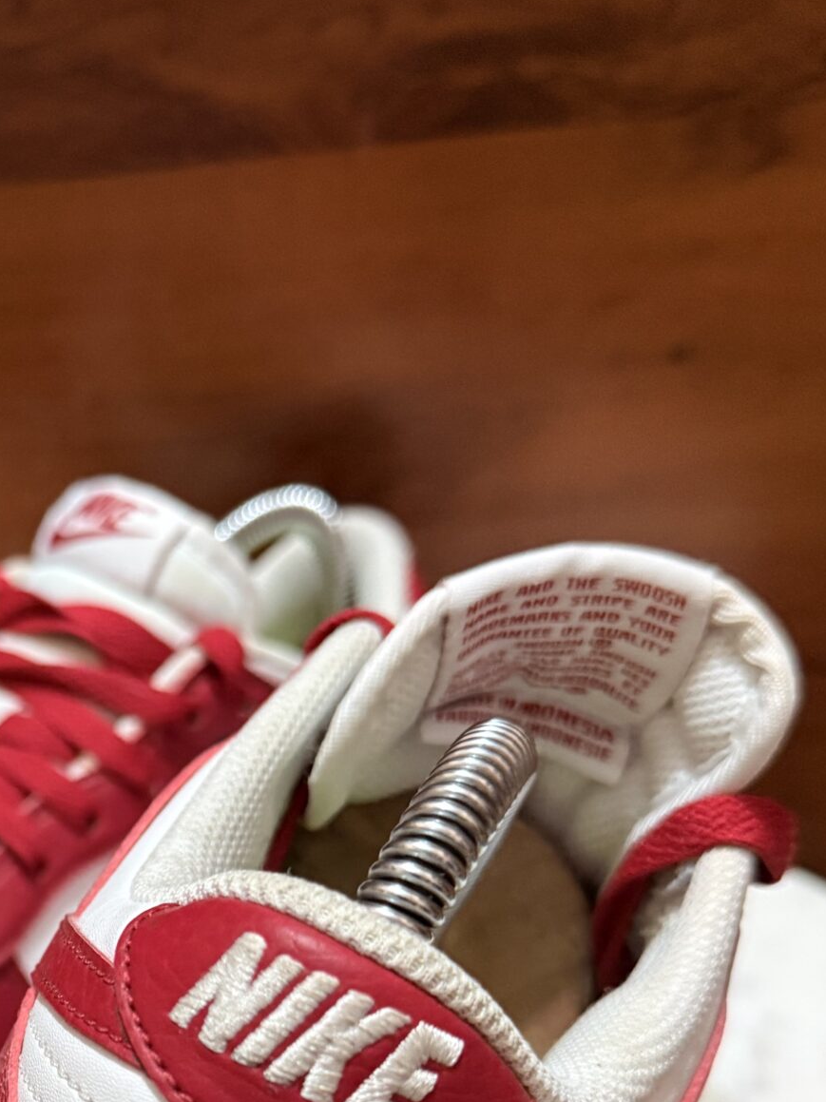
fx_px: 1687
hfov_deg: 26.5
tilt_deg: -32.8
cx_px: 71
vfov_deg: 35.0
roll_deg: +8.3
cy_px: 891
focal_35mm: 53
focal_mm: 6.76
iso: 640
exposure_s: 1/50
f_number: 1.78
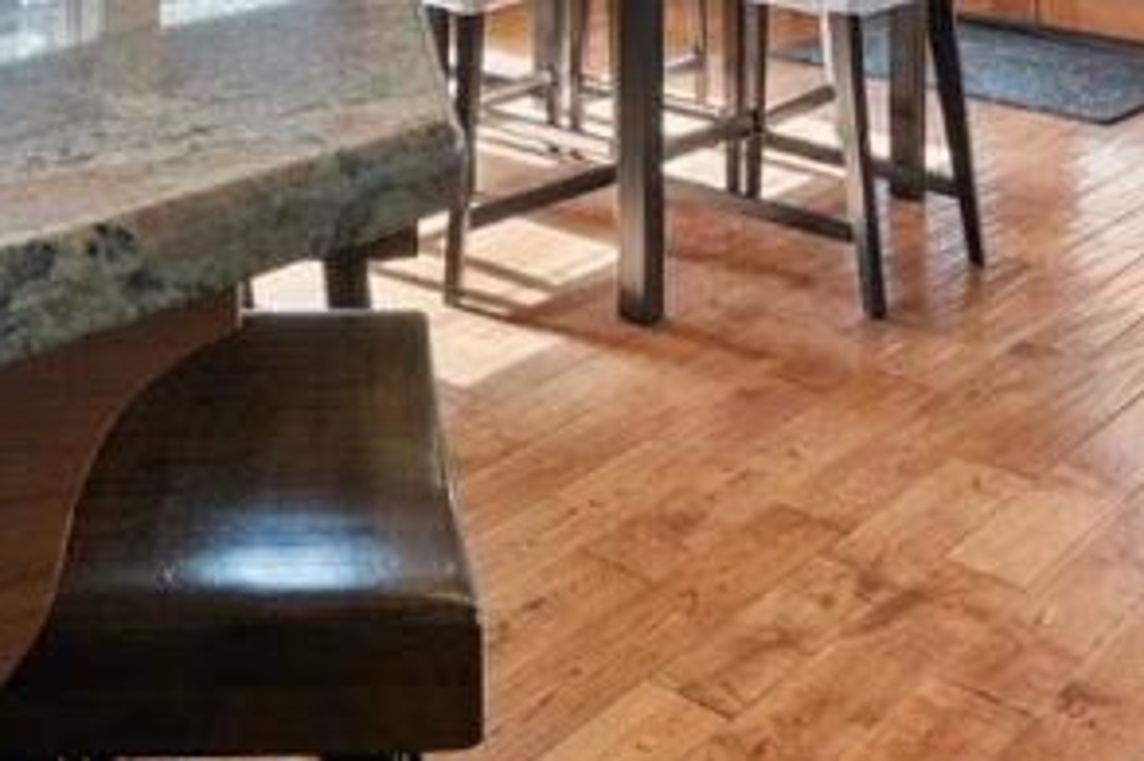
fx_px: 1778
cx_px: 340
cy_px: -228
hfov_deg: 35.1
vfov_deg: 21.8
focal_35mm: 56
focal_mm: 16
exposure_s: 1/13
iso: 640
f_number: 8
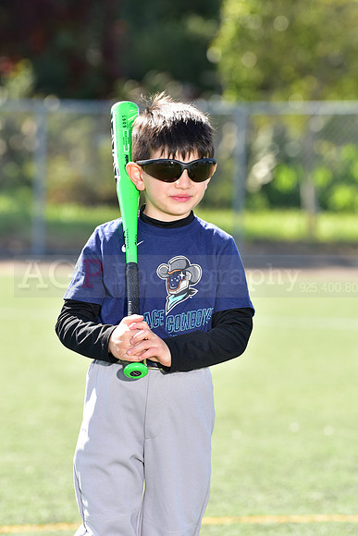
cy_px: 268
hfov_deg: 7.4
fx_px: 2758
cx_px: 179
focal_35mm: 185
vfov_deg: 11.1
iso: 100
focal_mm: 185
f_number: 5.6
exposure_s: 1/160
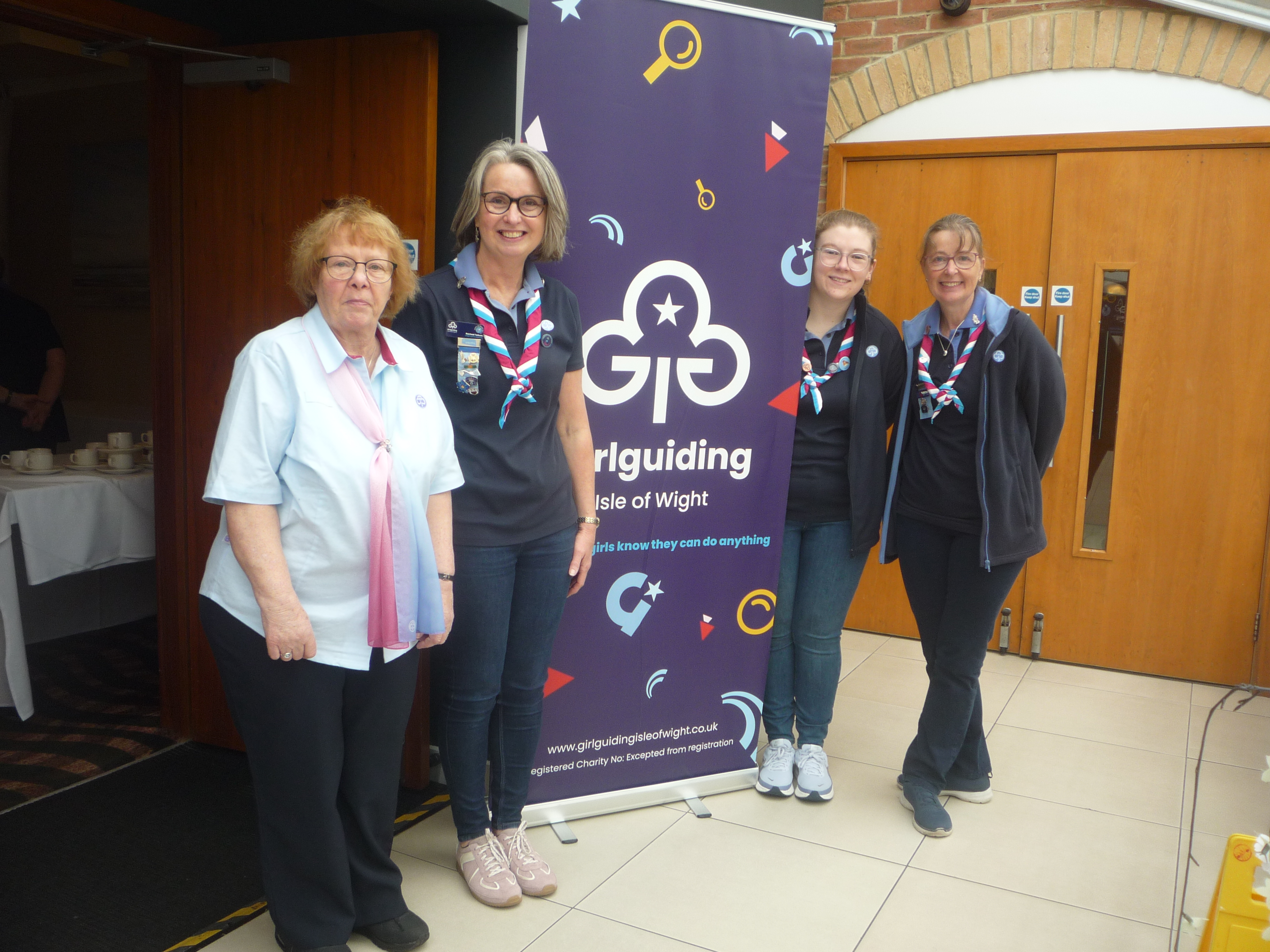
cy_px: 476
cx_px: 635
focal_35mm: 30
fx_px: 1101
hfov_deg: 60.0
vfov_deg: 46.8
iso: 100
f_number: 3.3
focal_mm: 5.2
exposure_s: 1/40
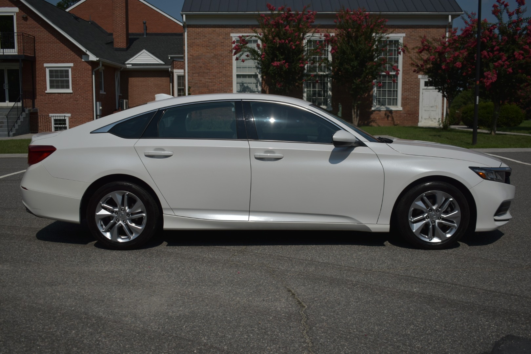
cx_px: 266
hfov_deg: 51.3
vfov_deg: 35.5
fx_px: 553
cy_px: 177
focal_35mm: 38
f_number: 4
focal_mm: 25
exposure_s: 1/3200
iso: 100
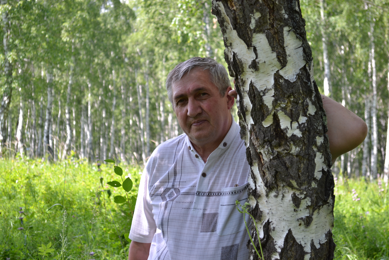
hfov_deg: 24.6
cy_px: 130
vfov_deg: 16.6
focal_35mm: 82
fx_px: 891
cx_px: 194
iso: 200
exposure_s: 1/125
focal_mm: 55
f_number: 5.6
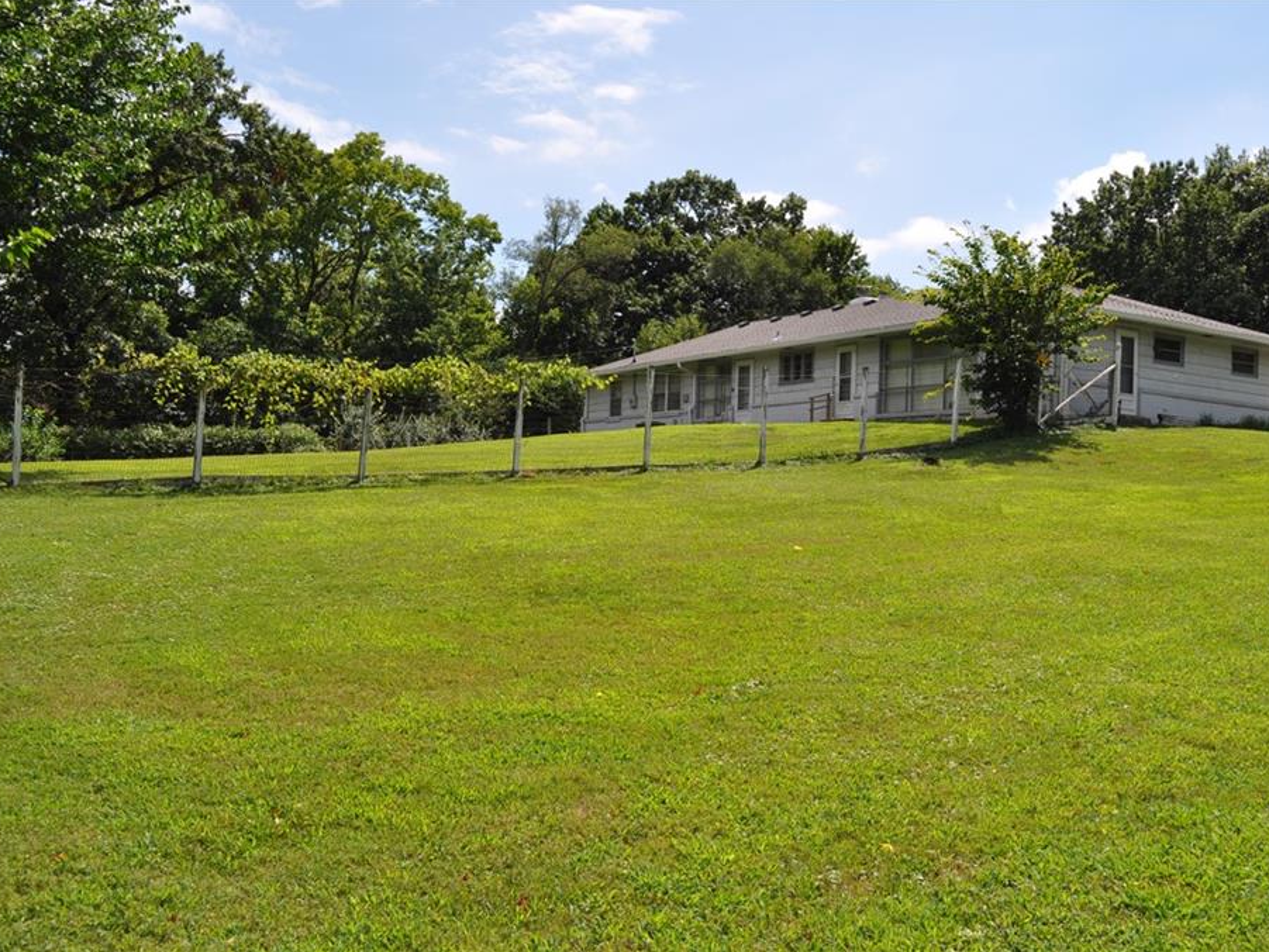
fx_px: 1320
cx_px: 676
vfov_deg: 39.7
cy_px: 475
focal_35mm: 36
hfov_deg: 51.3
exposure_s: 1/400
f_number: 10
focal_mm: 22
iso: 200
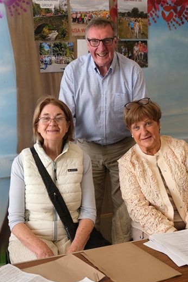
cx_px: 109
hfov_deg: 27.5
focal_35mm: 49
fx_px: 384
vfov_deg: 40.3
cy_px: 144
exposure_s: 1/125
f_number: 4
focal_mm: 27.7
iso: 400
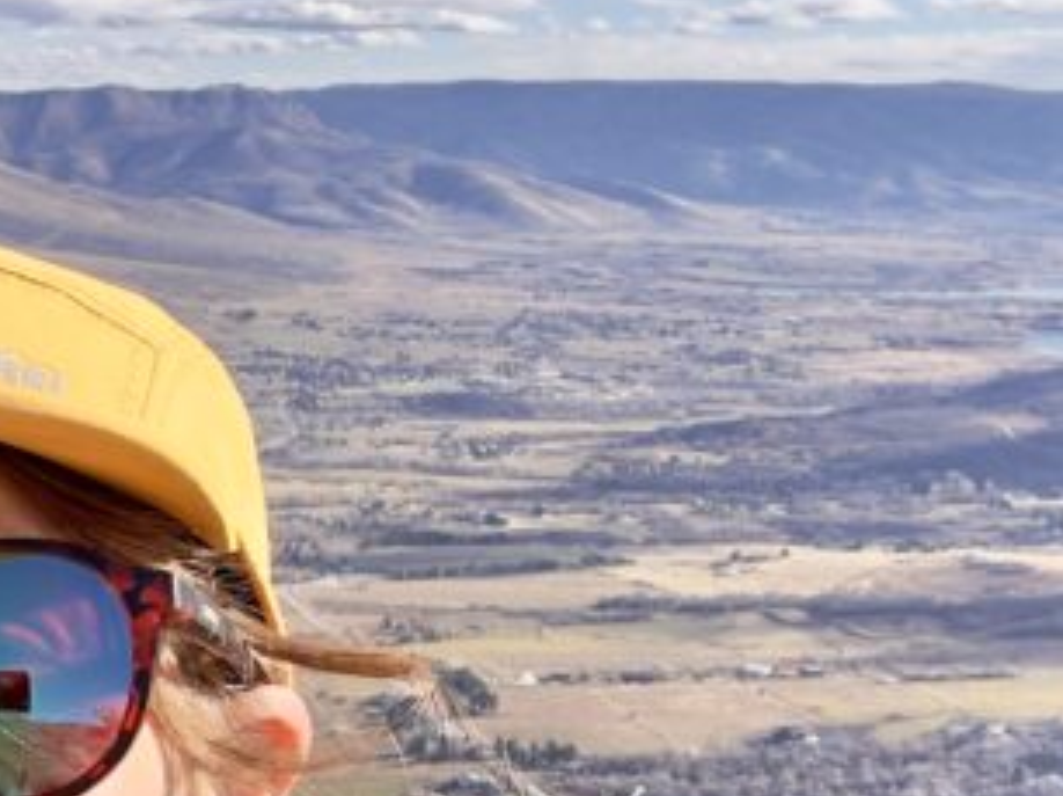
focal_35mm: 77
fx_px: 2363
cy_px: 622
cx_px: -292
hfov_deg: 22.8
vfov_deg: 18.9
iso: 25
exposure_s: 1/730
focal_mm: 2.69
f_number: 1.9
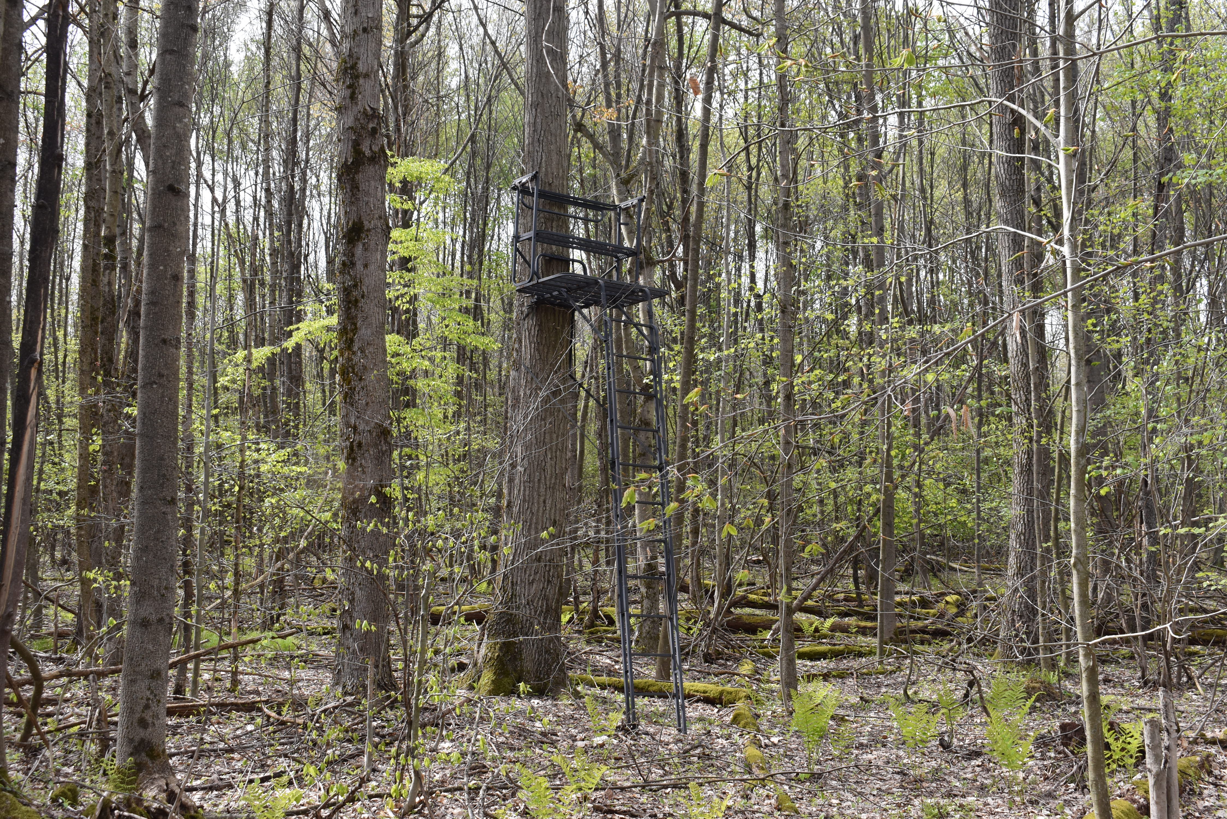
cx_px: 614
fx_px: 1534
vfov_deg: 29.9
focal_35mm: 45
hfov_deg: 43.6
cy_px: 410
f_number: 8
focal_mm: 30
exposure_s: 1/250
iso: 400
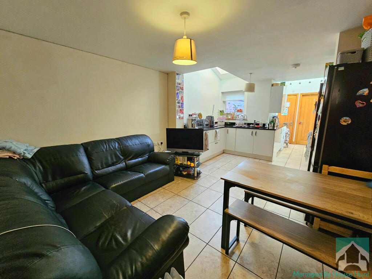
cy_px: 140
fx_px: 140
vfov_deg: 89.9
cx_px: 186
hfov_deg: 106.2
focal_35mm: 13
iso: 250
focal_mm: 2.2
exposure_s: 1/50
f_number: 2.2
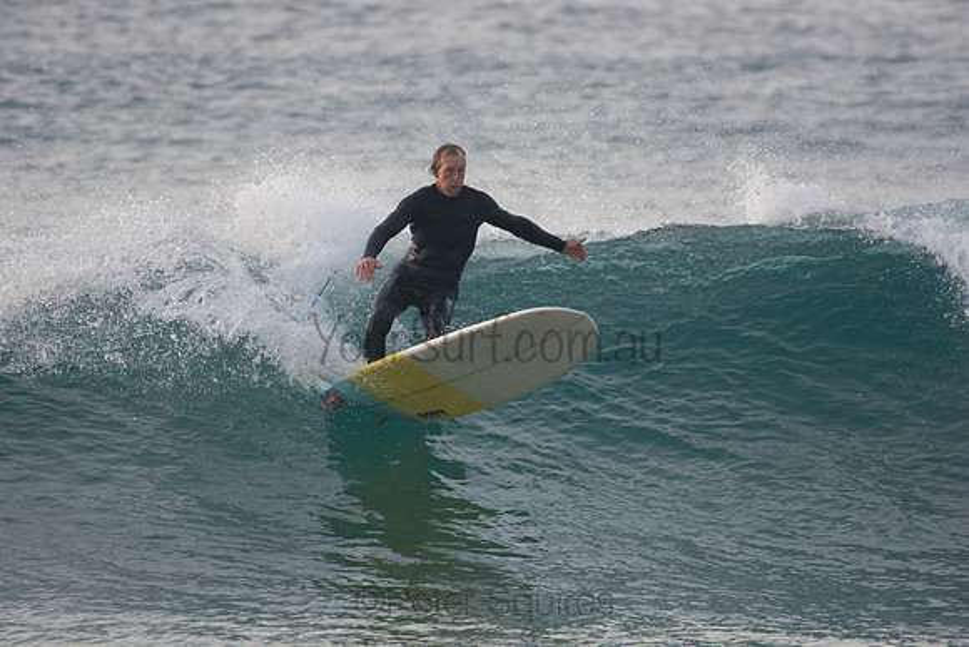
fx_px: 20191
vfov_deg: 1.8
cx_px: 484
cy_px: 324
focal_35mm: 750
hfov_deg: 2.7
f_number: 5.6
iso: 800
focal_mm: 500
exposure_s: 1/1600
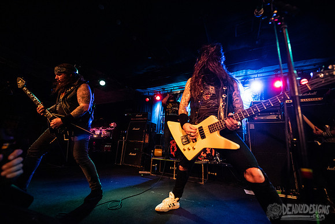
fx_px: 130
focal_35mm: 14
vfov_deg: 81.2
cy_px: 112
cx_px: 168
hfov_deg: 104.2
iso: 3200
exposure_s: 1/125
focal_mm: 14
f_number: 3.2
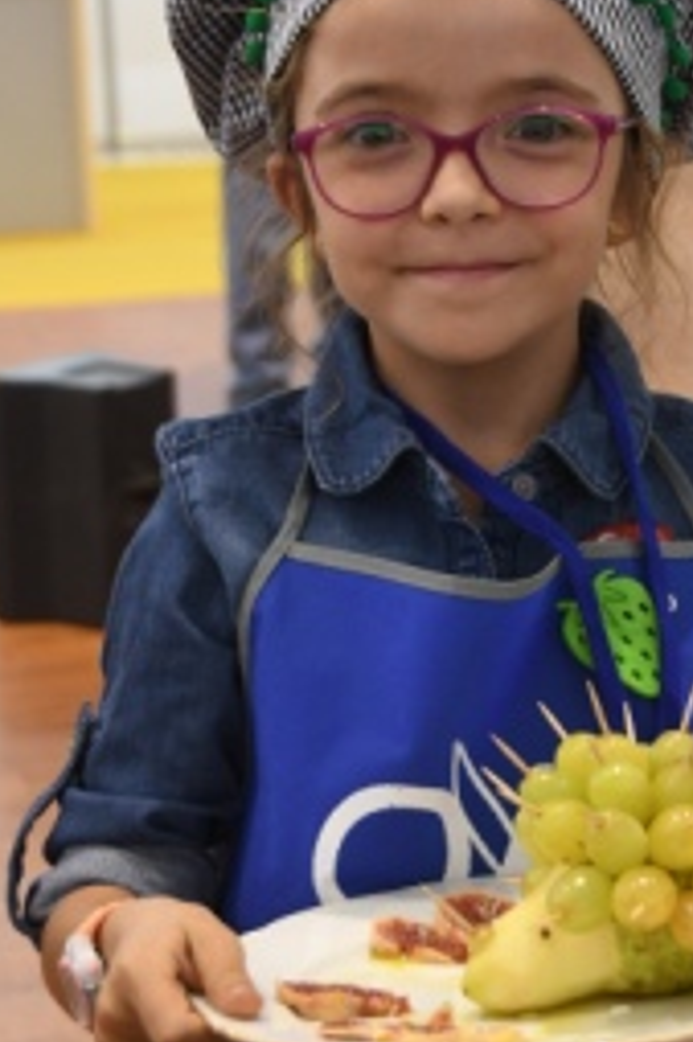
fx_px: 3065
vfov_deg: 19.3
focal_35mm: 106
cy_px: 500
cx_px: 433
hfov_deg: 12.9
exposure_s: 1/50
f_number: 5.6
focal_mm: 40
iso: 1250
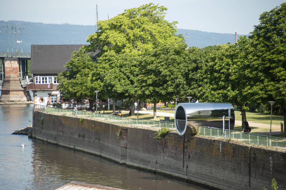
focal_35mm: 180
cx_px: 143
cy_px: 95
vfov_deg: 7.6
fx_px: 1429
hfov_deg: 11.4
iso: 125
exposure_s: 1/320
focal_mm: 180
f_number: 4.8
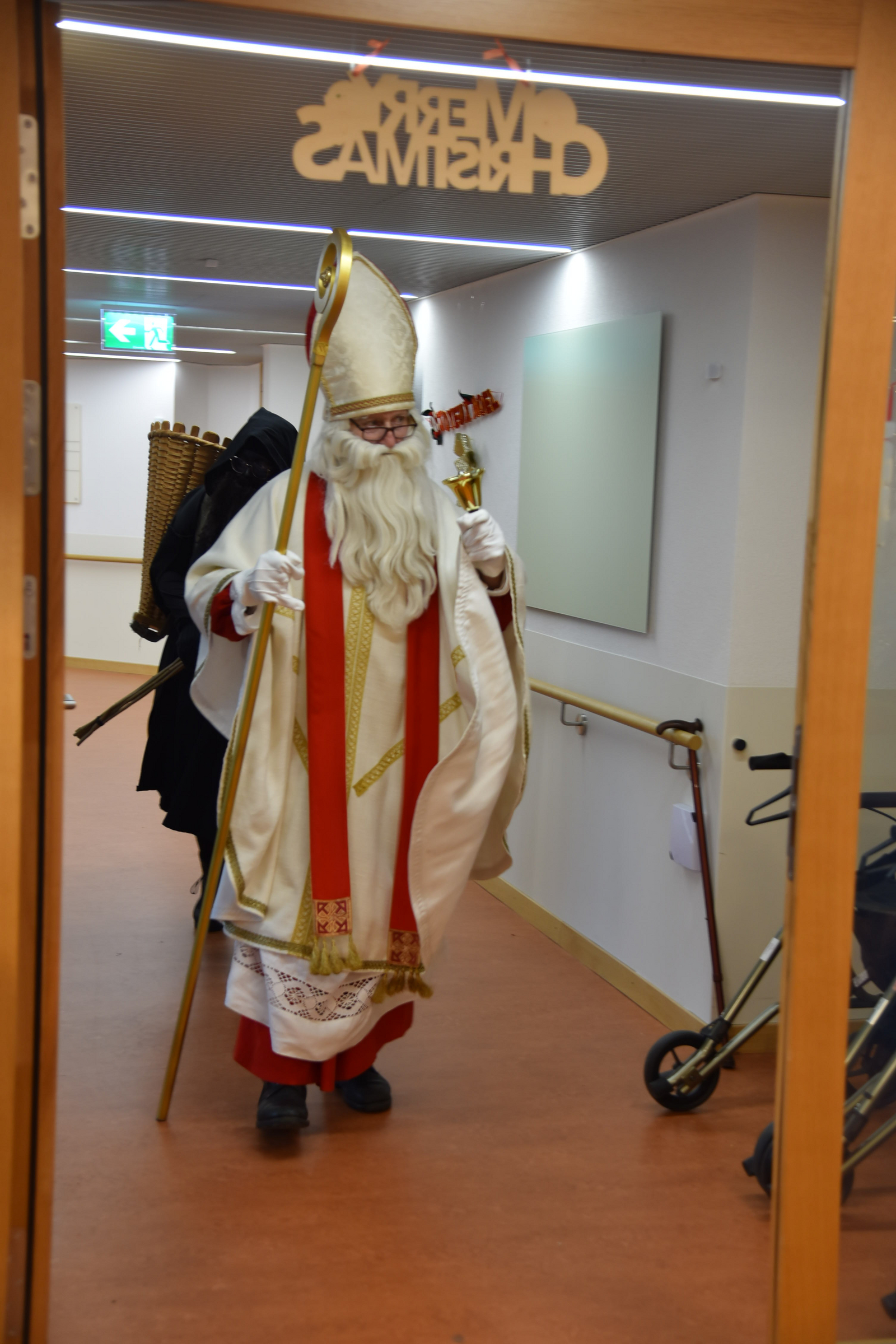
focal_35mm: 50
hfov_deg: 27.0
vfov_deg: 39.6
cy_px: 672
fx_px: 1867
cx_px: 448
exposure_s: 1/60
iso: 720
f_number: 4
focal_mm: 50
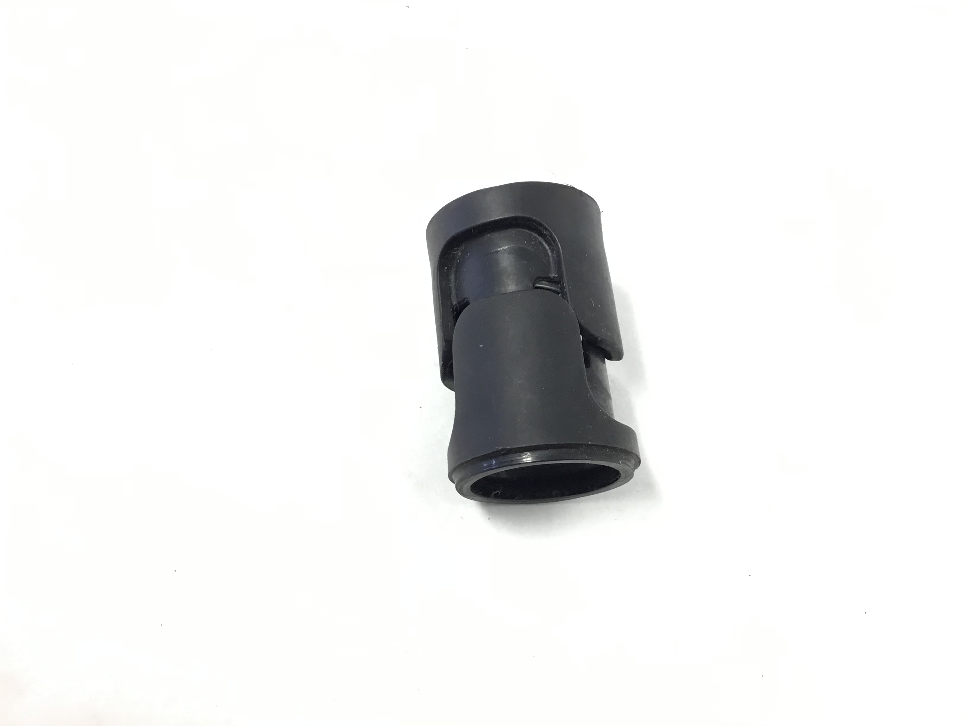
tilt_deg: -65.2
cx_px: 484
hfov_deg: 58.4
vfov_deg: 45.4
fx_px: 867
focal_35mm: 31
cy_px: 363
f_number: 2.4
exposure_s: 1/30
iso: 100
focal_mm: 3.3
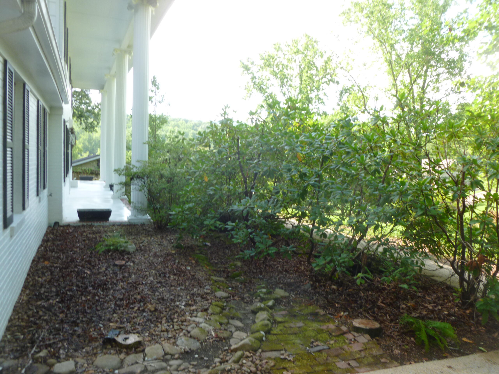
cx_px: 250
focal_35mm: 28
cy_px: 187
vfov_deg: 49.7
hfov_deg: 63.4
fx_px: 404
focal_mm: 5
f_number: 3.3
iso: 100
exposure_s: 1/60
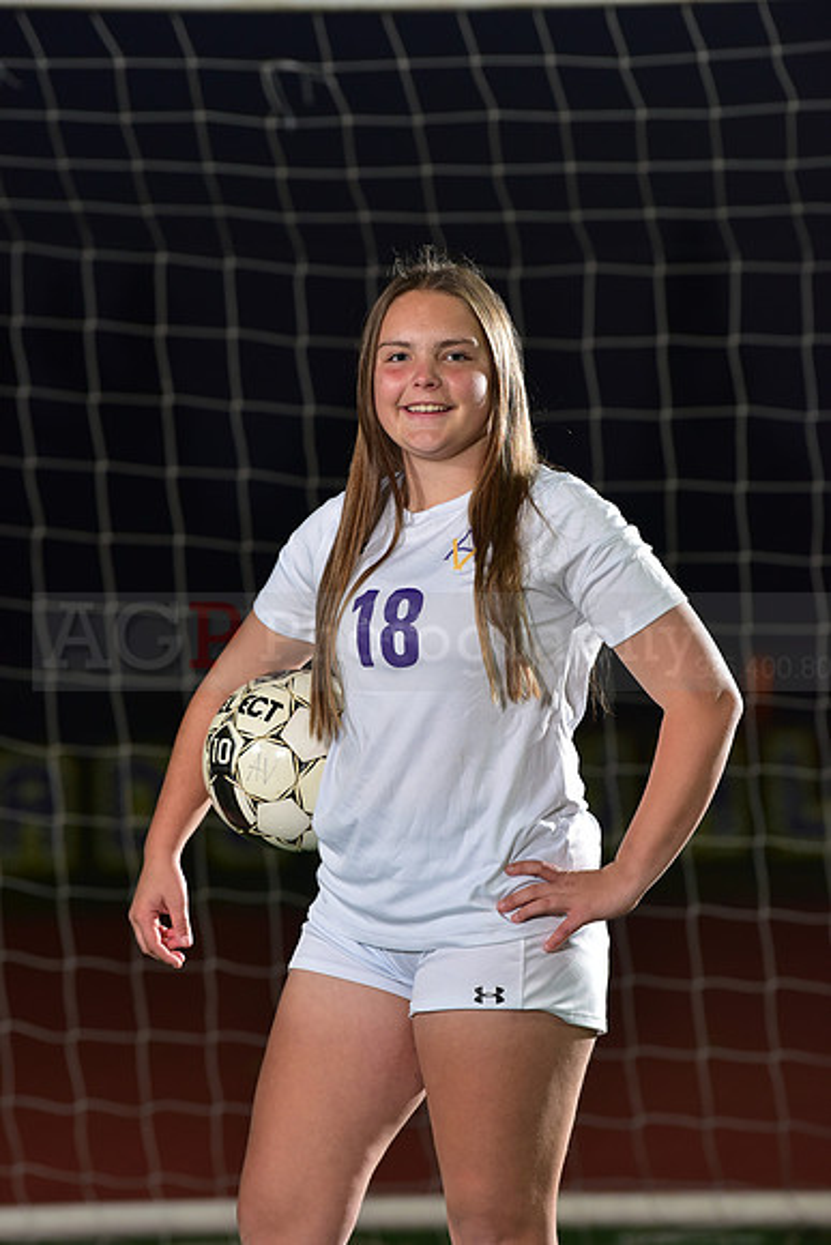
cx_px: 416
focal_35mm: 200
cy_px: 622
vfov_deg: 10.3
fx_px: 6920
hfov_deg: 6.9
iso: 1000
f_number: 5
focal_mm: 200
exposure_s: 1/200
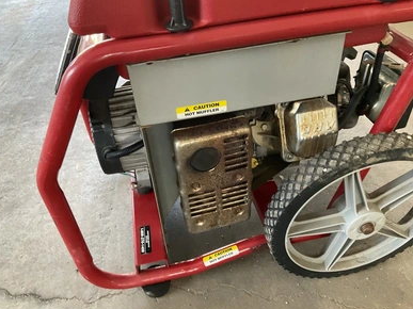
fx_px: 358
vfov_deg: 46.8
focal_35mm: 30
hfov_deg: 60.0
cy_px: 159
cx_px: 201
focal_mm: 3
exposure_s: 1/60
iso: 125
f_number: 1.8
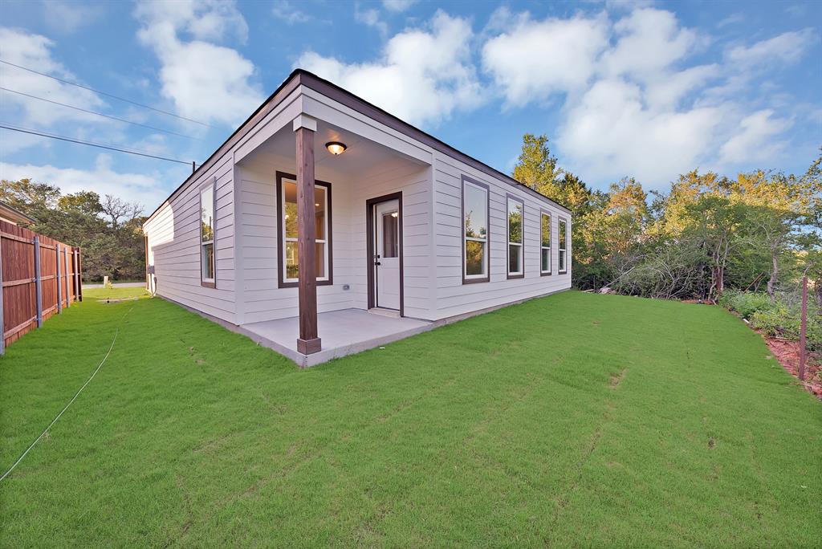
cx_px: 411
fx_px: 274
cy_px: 274
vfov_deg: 90.1
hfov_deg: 112.6
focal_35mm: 12
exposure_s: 1/40
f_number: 9
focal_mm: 12
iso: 640
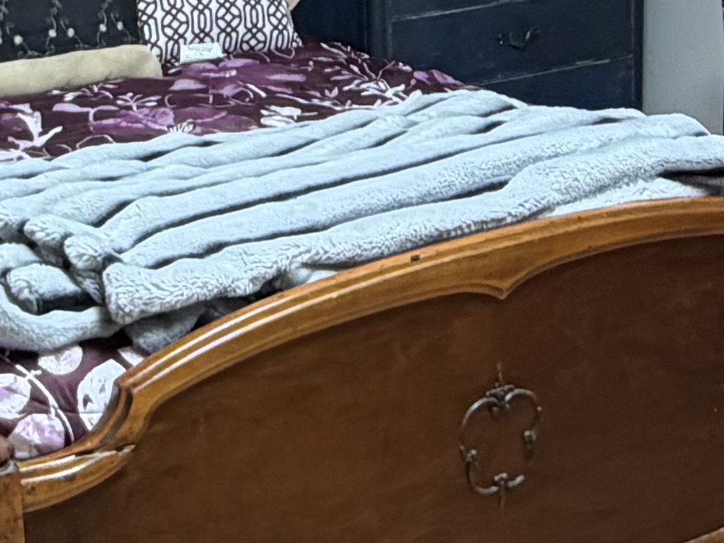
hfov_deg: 23.2
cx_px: 246
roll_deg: +1.9
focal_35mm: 84
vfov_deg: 17.1
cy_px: -41
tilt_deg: -8.8
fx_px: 1757
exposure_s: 1/60
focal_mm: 2.22
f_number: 2.2
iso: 160
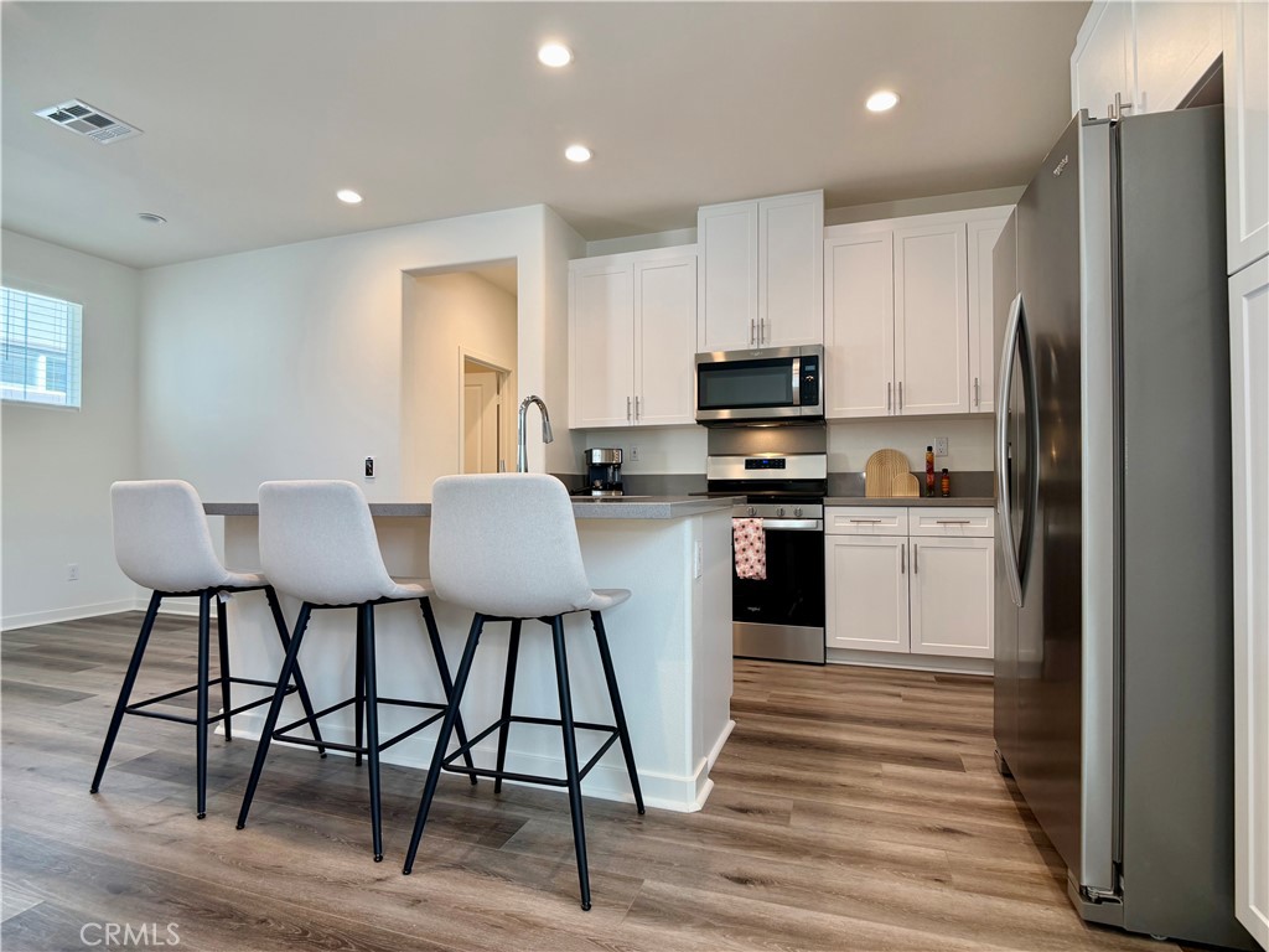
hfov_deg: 71.6
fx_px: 880
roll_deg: +0.3
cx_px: 634
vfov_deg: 56.8
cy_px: 476
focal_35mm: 24
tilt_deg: +0.6
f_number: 1.78
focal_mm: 6.76
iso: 125
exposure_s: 1/154
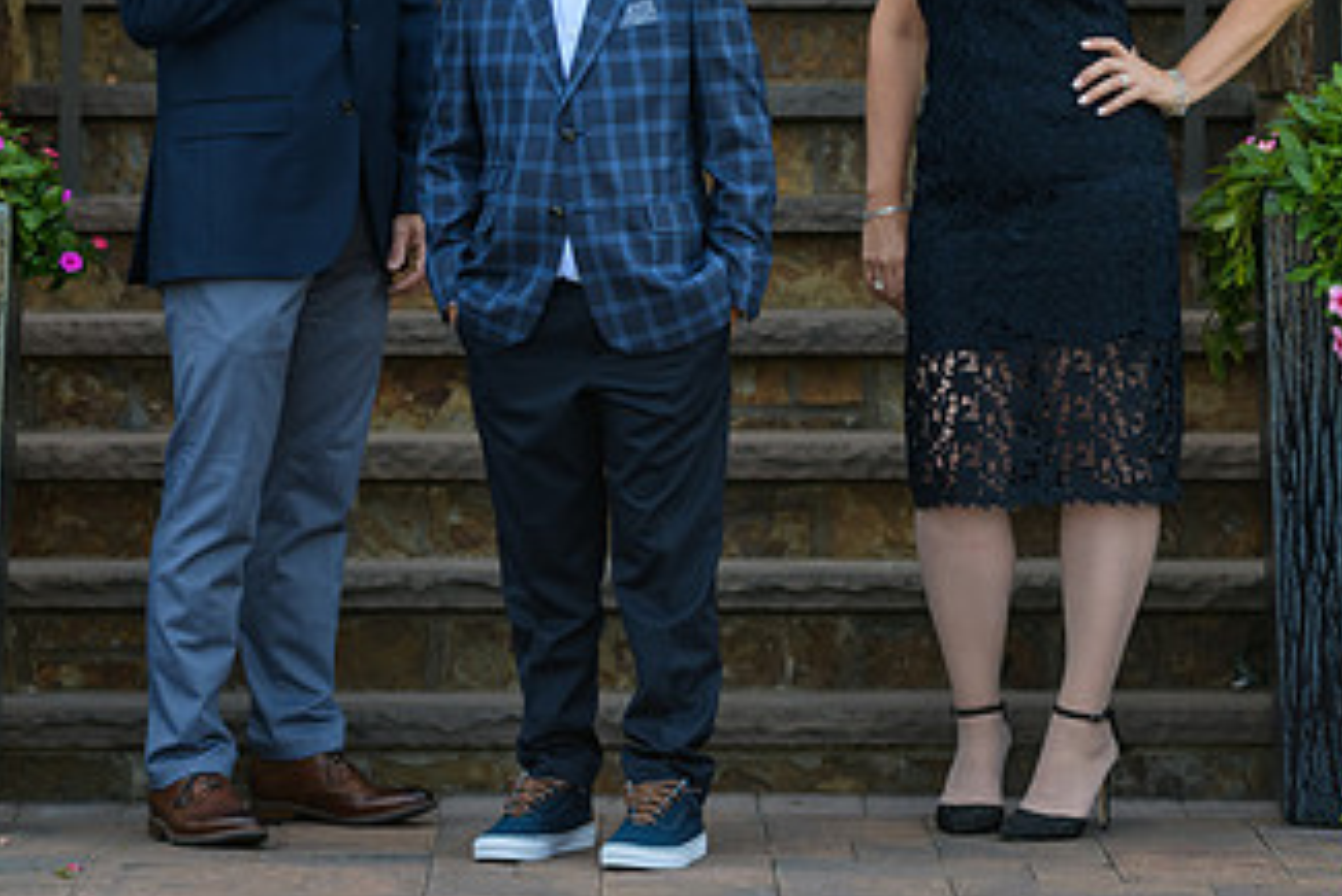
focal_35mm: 208
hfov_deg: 9.9
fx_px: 7757
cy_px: 79
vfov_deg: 6.6
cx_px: 394
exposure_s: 1/640
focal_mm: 98
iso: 200
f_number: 3.2
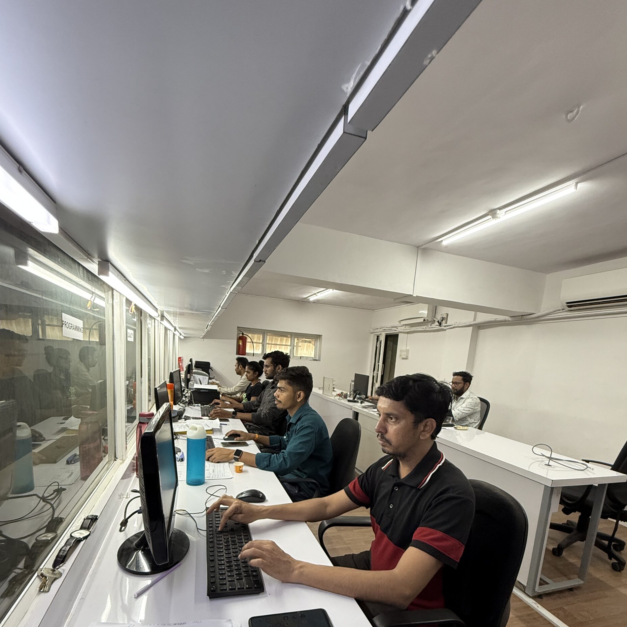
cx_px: 308
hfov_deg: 84.0
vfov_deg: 81.4
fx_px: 348
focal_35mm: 17
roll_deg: -5.6
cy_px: 414
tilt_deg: -8.7
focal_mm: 2.22
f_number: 2.2
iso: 250
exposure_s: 1/100
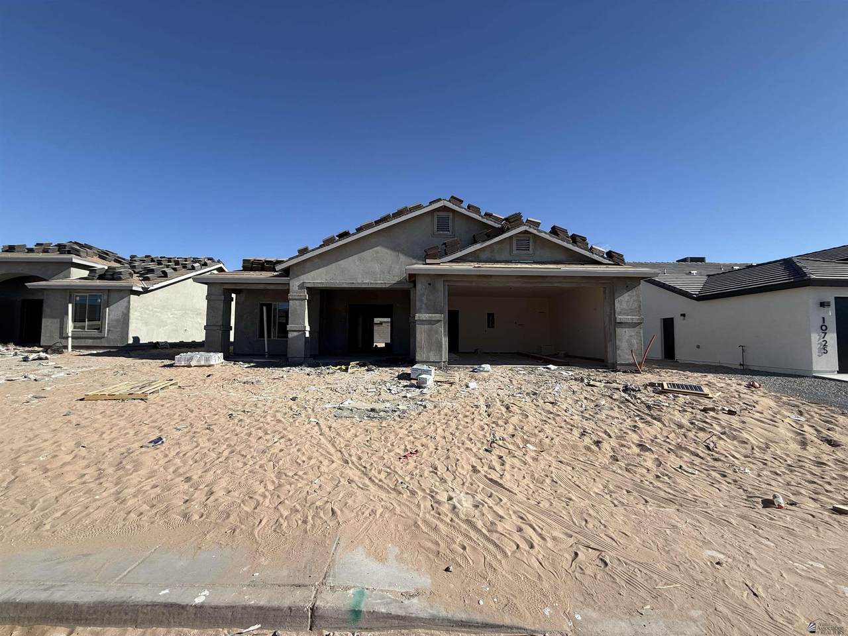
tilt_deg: +4.1
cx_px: 424
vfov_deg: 85.7
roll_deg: -0.8
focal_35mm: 14
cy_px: 318
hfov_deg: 102.1
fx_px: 343
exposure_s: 1/2024
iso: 50
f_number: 2.2
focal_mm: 2.22
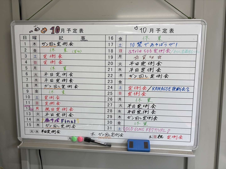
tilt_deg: -6.4
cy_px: 84
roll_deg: +0.6
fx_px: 170
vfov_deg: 53.1
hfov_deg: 67.3
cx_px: 113
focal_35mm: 26
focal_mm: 5.96
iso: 50
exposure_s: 1/121
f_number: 1.6
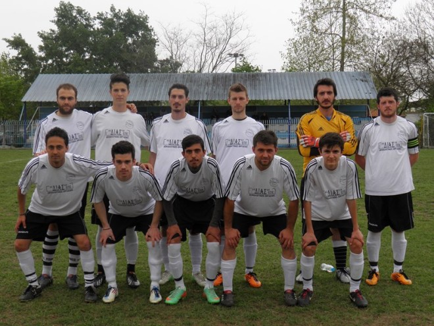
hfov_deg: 34.9
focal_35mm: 55
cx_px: 217
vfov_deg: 26.6
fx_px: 690
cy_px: 163
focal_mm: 10
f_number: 5.8
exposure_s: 1/80
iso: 50
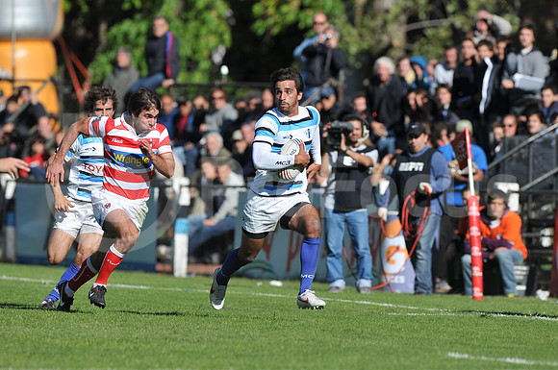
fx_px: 6965
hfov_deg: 4.6
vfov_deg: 3.0
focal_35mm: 450
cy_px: 185
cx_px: 279
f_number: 3.5
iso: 200
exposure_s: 1/3200
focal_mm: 300
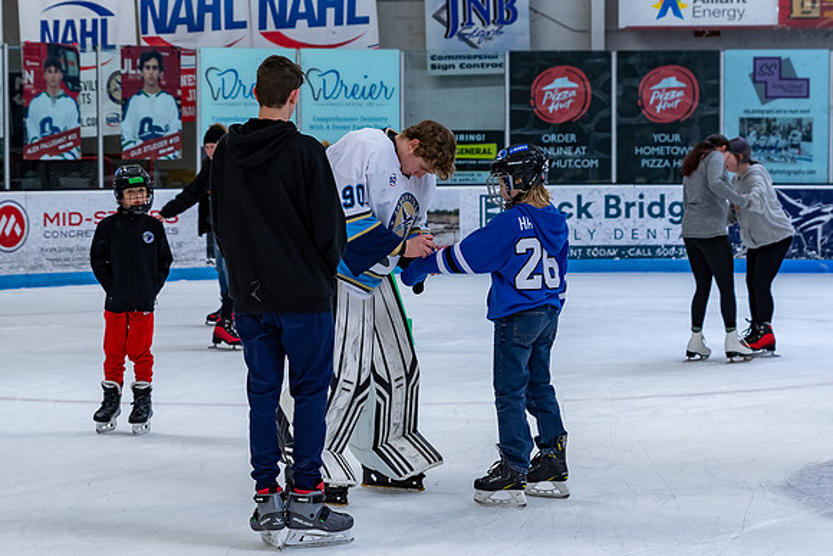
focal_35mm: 113
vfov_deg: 12.2
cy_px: 260
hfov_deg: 18.2
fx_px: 2606
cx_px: 431
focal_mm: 62
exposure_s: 1/250
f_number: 4
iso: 400
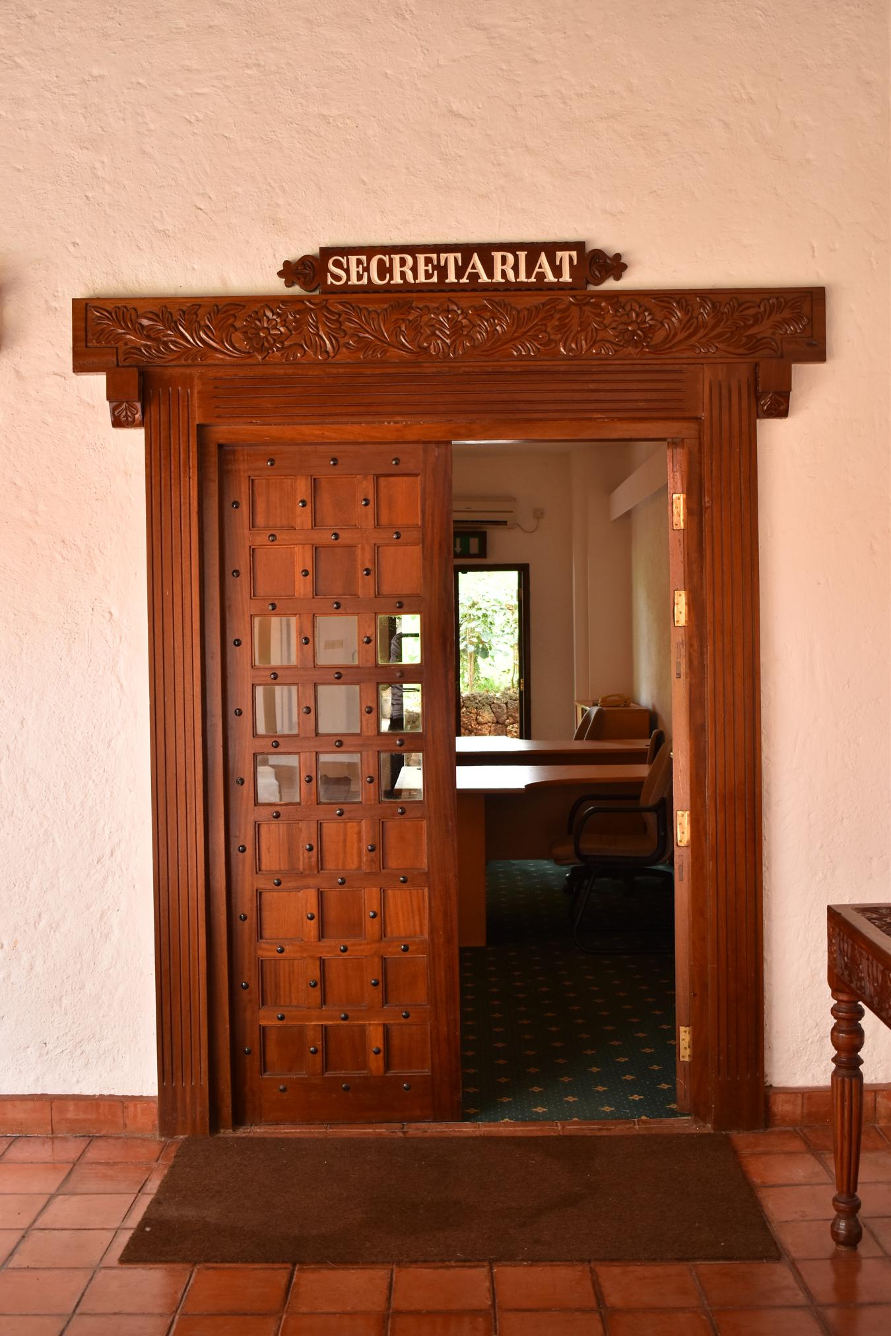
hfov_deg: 35.5
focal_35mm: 38
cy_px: 668
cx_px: 446
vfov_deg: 51.3
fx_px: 1392
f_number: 4
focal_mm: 25
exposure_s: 1/50
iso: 400
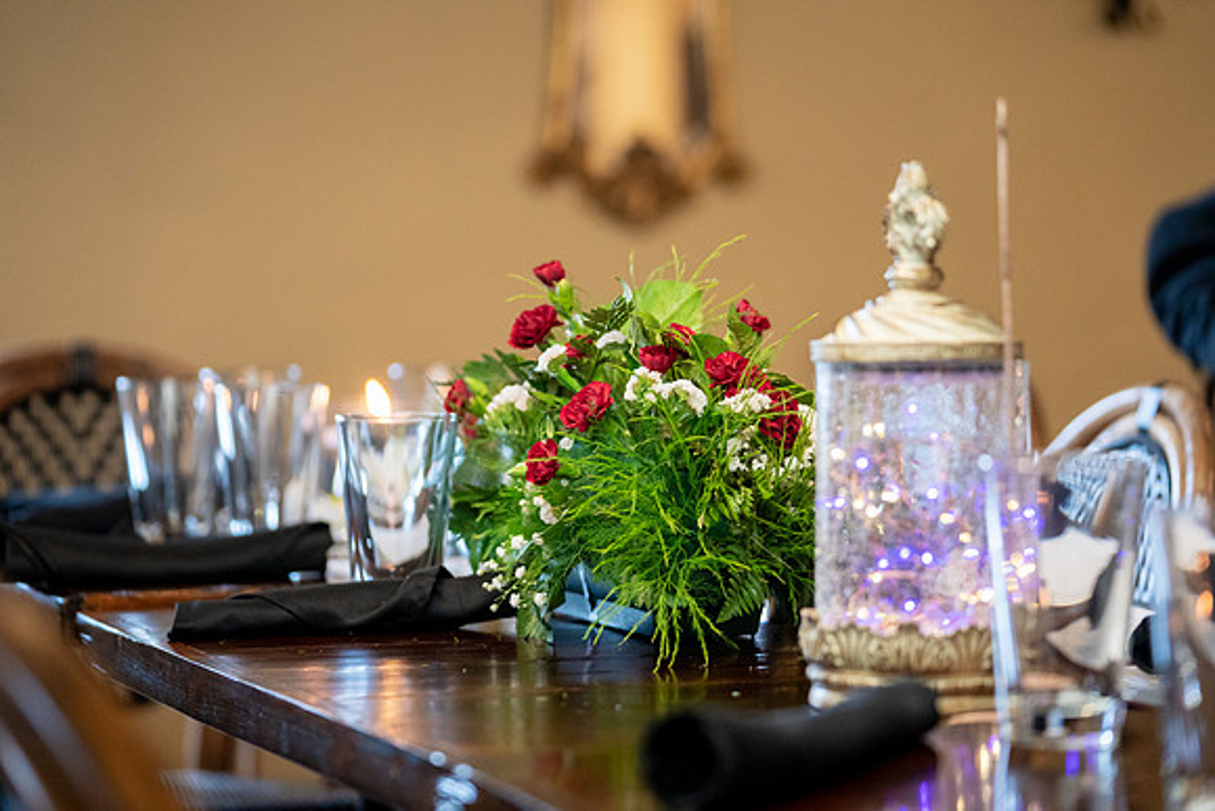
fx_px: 3444
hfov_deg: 20.0
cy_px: 406
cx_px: 608
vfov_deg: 13.4
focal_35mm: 102
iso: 4000
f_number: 2.8
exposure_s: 1/250
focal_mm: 102
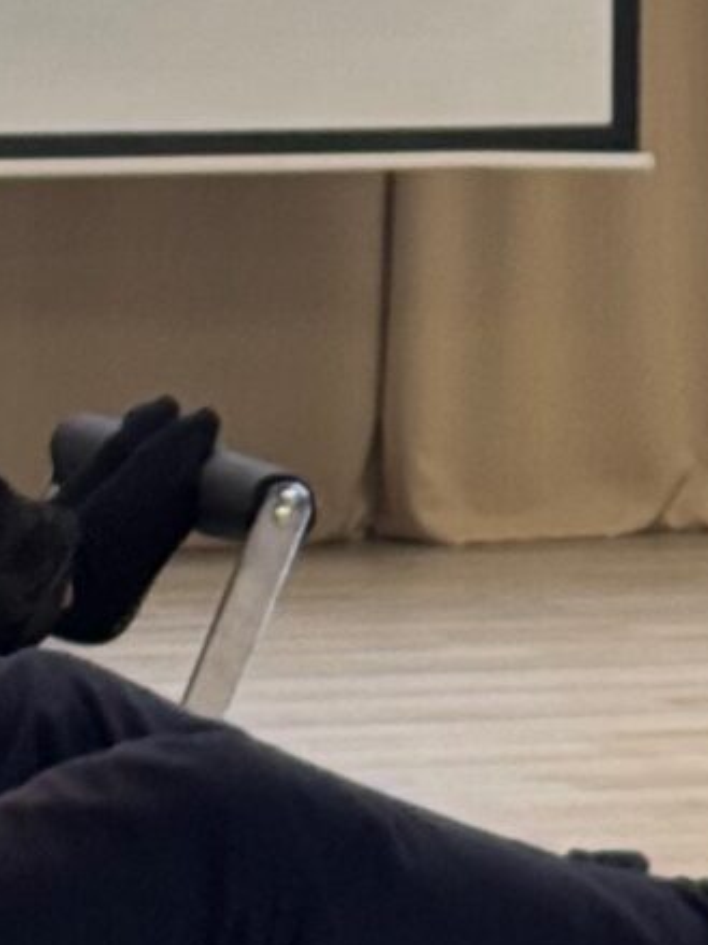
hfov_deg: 5.3
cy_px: 1406
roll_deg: -0.7
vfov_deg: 7.0
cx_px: -52
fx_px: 7639
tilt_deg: -11.0
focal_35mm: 280
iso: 200
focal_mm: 6.76
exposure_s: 1/40
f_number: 1.78
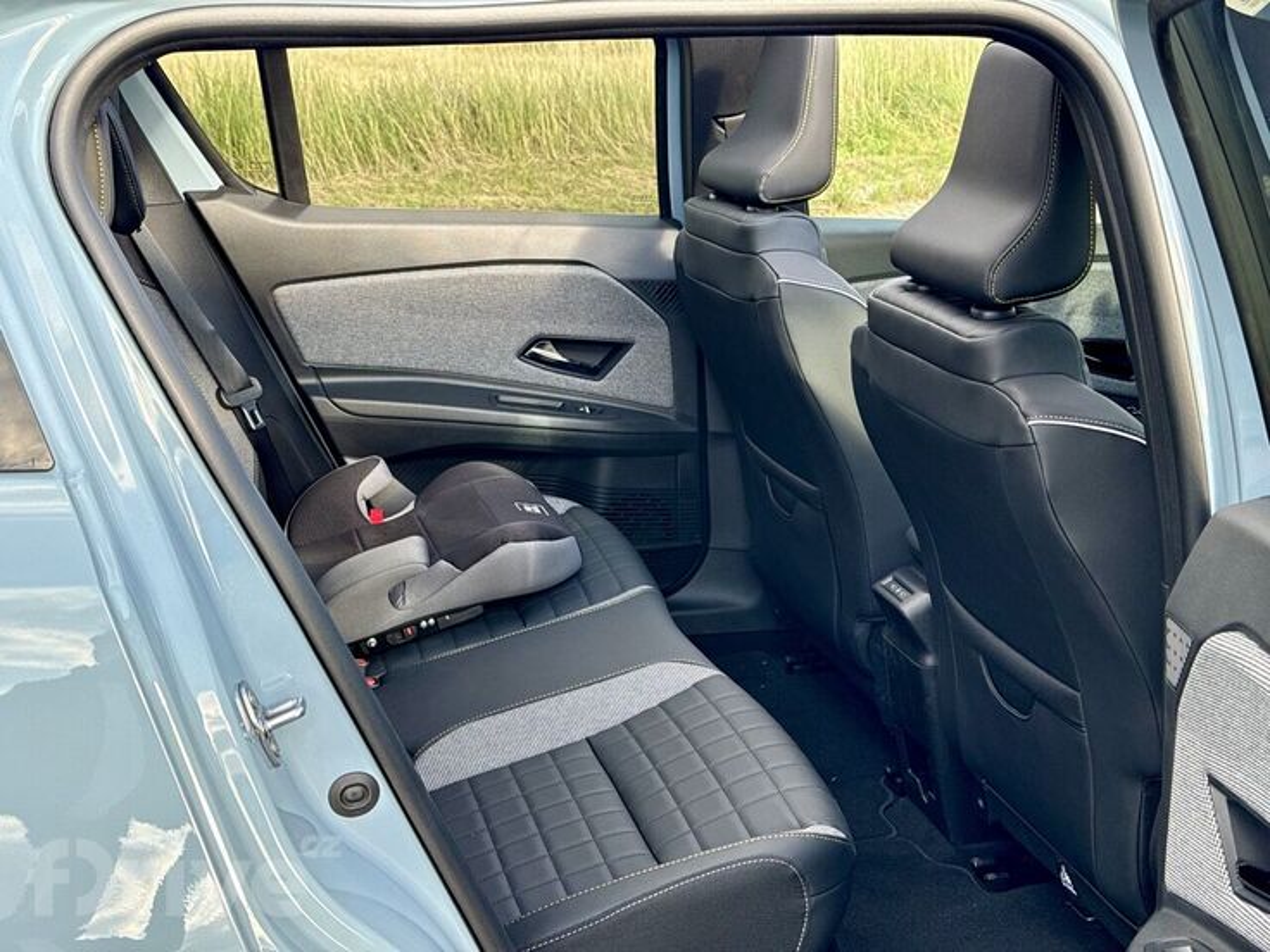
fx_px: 1761
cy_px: 476
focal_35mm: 48
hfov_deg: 39.7
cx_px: 635
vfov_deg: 30.3
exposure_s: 1/331
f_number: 1.78
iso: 100
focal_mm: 6.76
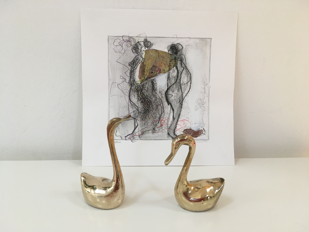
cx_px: 154
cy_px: 116
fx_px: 259
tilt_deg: -16.7
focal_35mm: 29
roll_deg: -0.4
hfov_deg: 61.7
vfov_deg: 48.2
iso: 64
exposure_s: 1/33
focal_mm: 4.15
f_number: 2.2
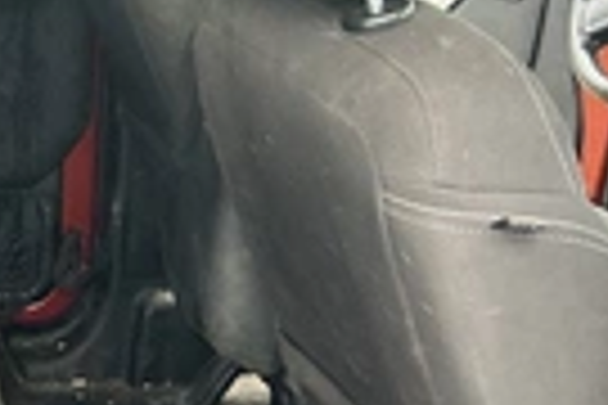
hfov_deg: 23.1
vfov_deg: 15.4
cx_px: 72
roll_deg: -1.3
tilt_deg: -28.6
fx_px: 1452
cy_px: 477
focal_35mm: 86
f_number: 1.8
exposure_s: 1/60
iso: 160
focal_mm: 3
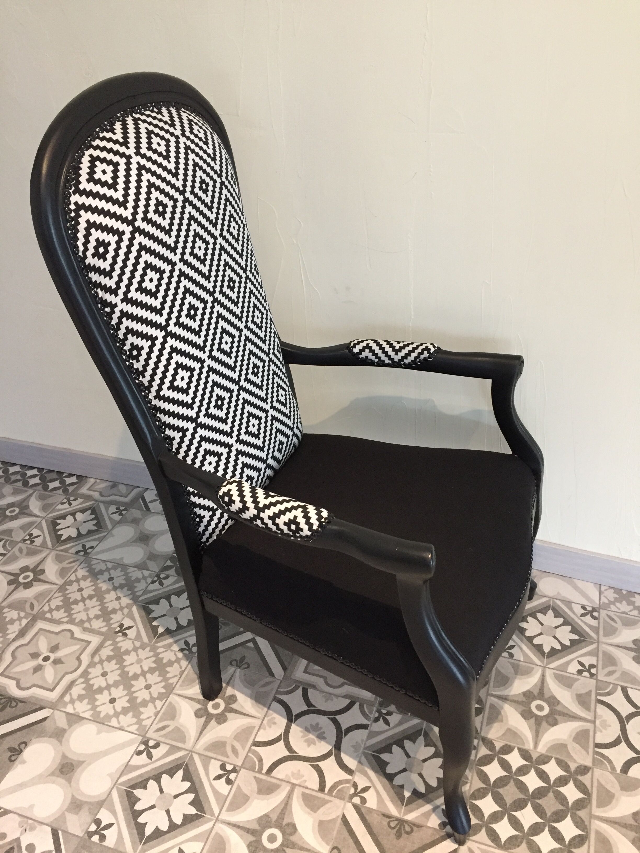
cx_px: 320
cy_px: 426
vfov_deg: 61.7
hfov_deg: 48.2
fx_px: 715
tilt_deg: -33.5
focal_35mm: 29
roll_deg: +2.1
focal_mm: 4.15
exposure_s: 1/33
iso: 250
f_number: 2.2
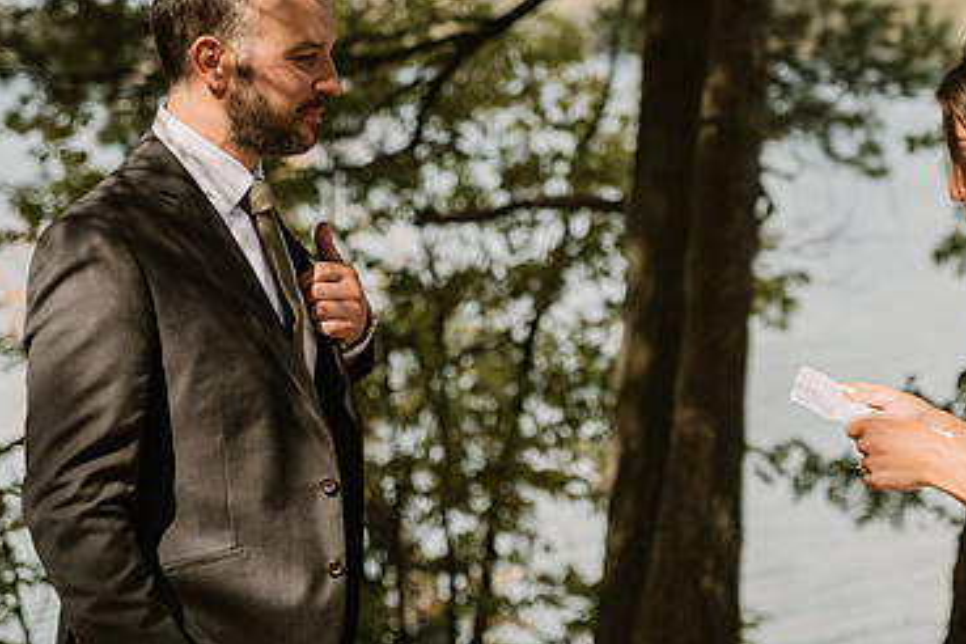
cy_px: 298
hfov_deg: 17.9
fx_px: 3059
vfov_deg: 12.0
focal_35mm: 114
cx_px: 695
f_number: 2.8
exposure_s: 1/8000
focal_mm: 70
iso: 800
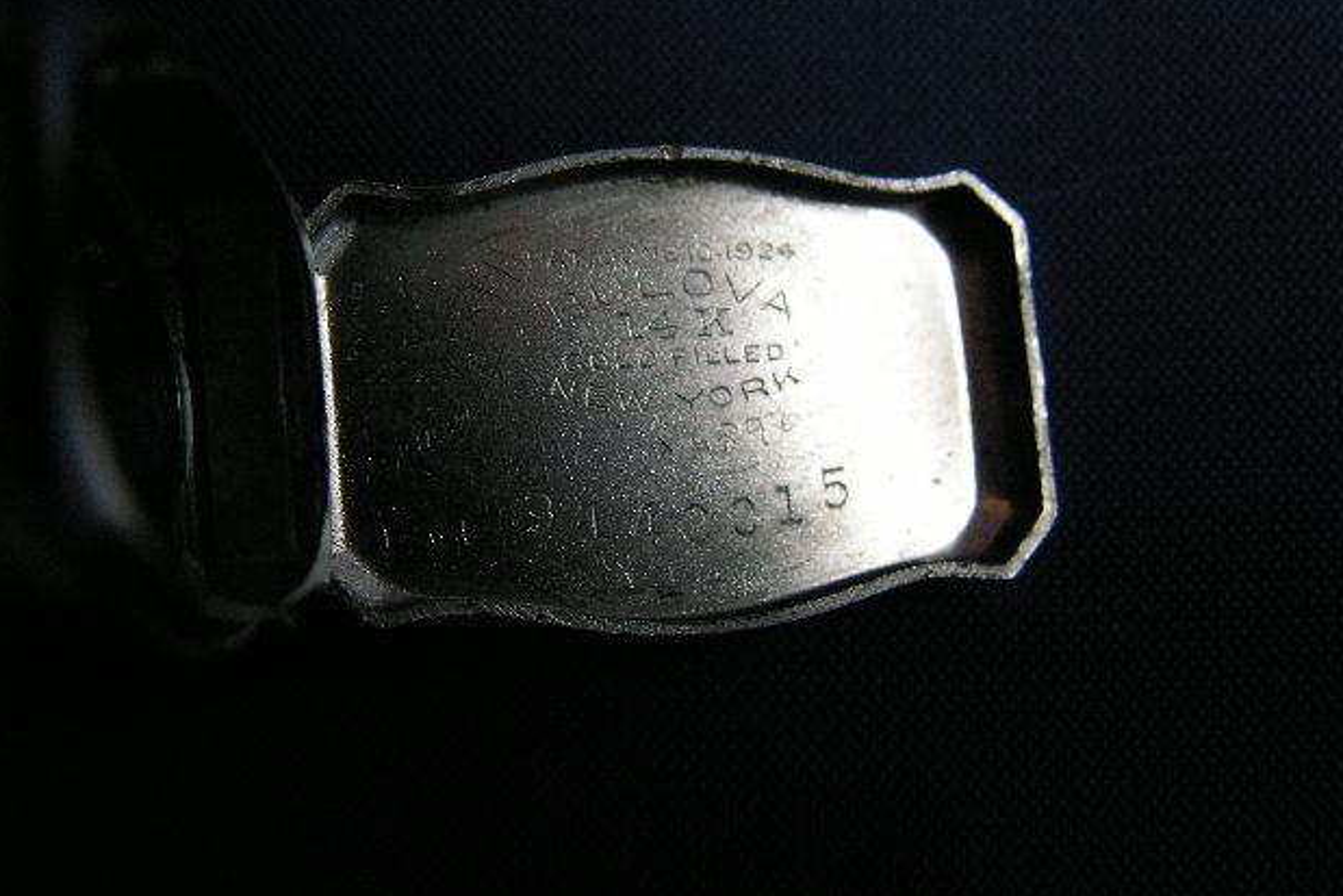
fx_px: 2127
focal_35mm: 57
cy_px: 436
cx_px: 688
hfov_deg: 35.0
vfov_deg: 23.8
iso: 100
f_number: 3.2
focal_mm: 8.9
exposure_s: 1/60
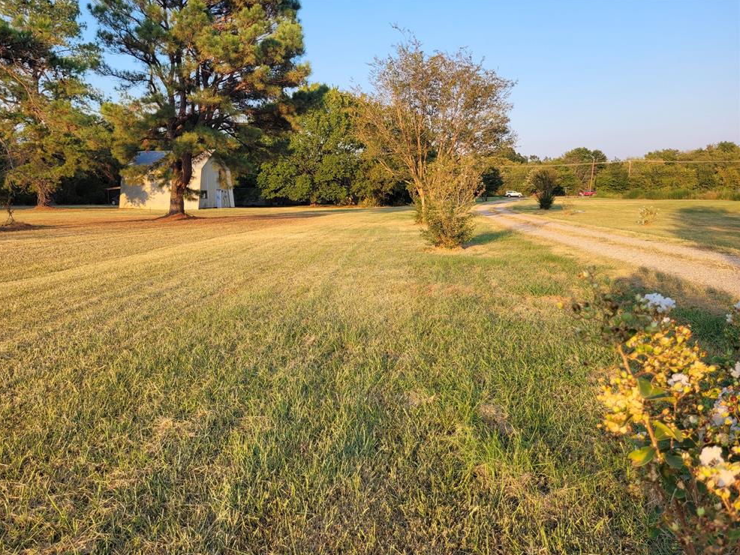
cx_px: 356
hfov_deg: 65.3
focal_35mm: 27
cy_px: 285
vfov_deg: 51.4
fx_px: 577
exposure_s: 1/533
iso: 40
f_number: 1.8
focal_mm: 5.4
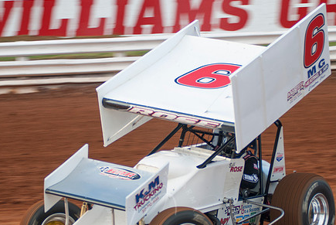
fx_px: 1495
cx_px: 151
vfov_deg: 8.6
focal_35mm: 160
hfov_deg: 12.8
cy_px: 144
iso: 250
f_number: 2.8
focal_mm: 80
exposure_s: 1/500
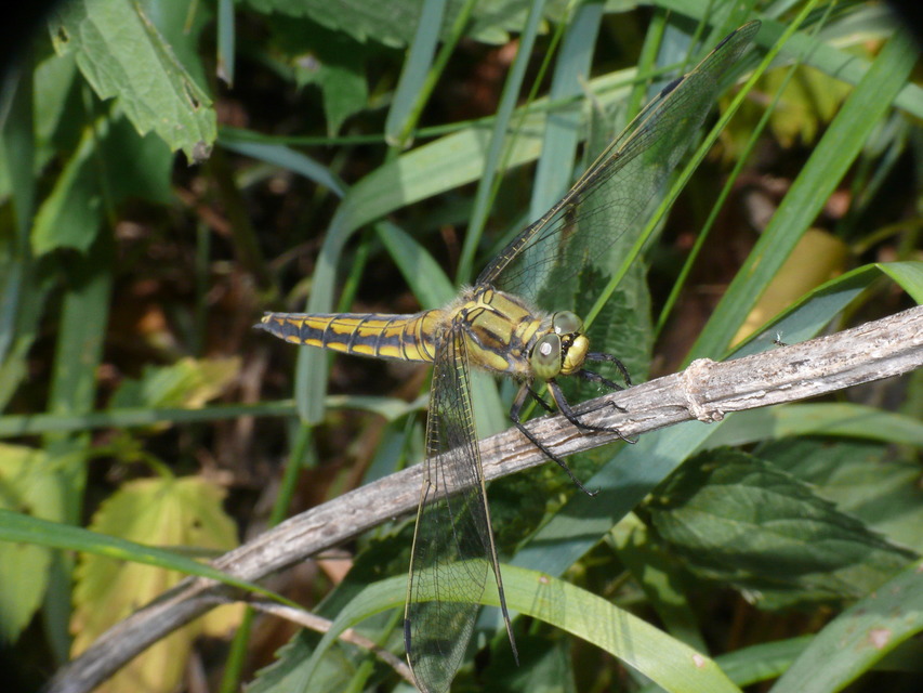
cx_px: 462
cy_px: 346
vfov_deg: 15.6
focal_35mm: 95
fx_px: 2533
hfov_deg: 20.6
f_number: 11
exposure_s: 1/250
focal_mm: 20.1
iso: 200
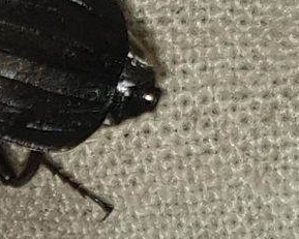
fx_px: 663
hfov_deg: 24.0
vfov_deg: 20.0
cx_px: -18
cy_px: 23
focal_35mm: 75
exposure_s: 1/1222
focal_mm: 4.3
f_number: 1.5
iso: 50
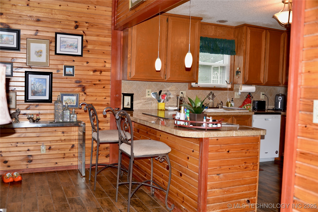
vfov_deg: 38.9
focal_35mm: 34
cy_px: 106
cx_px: 159
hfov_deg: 55.8
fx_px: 300
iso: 320
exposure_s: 1/60
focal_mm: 34
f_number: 3.8
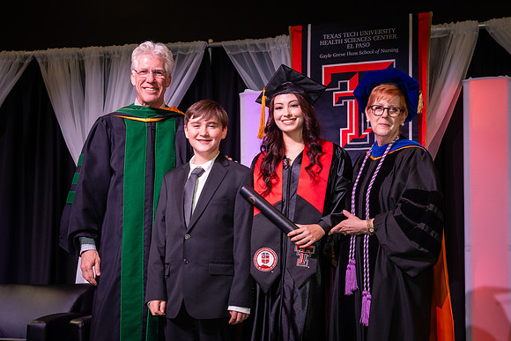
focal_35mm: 63
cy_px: 203
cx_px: 280
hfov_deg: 31.9
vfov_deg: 21.6
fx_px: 895
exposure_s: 1/160
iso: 1250
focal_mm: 52
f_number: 5.6
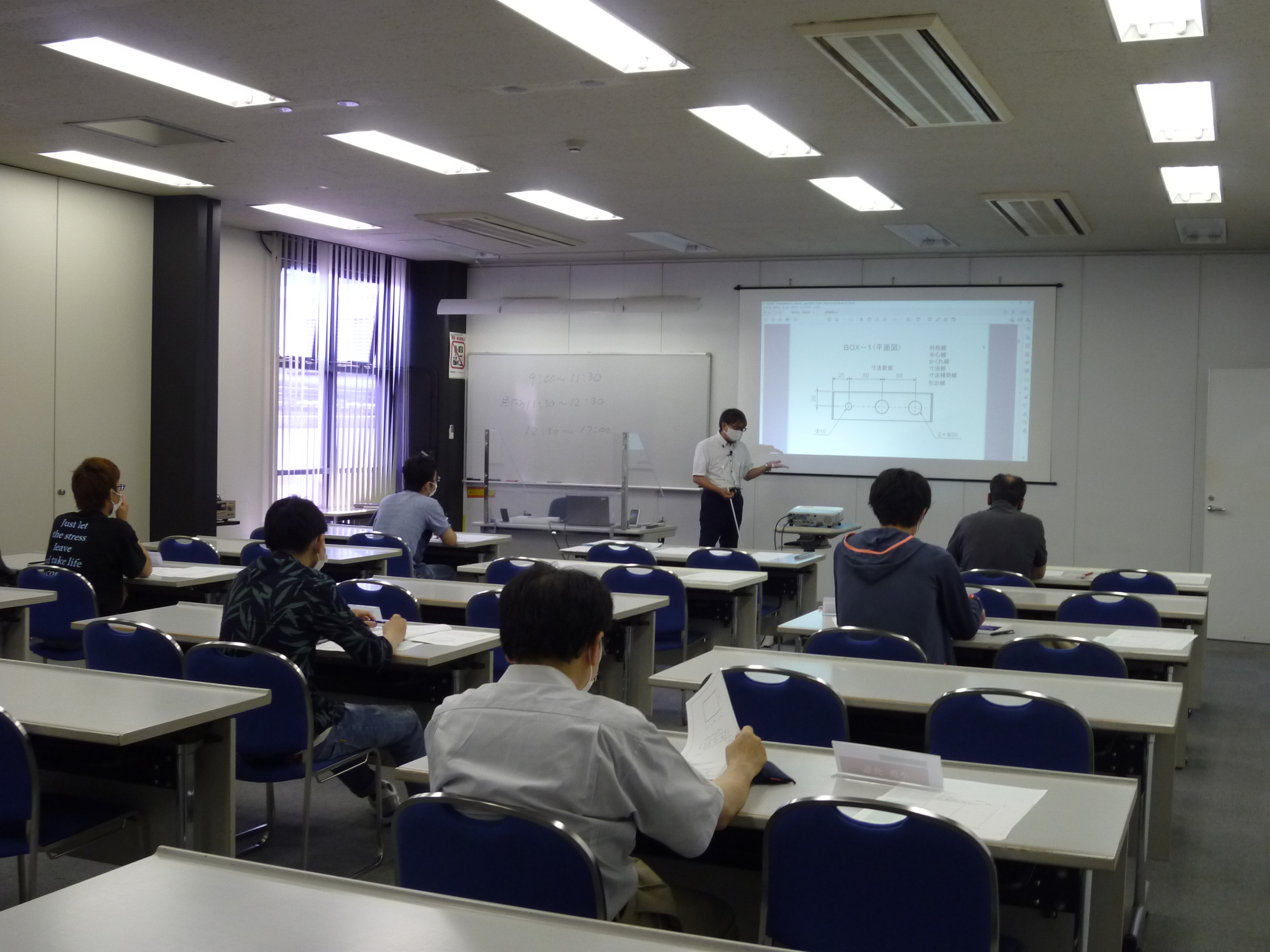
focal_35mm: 41
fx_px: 1504
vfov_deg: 35.1
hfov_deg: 45.8
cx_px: 635
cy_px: 476
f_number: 3.6
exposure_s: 1/40
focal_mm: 7.2
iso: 160
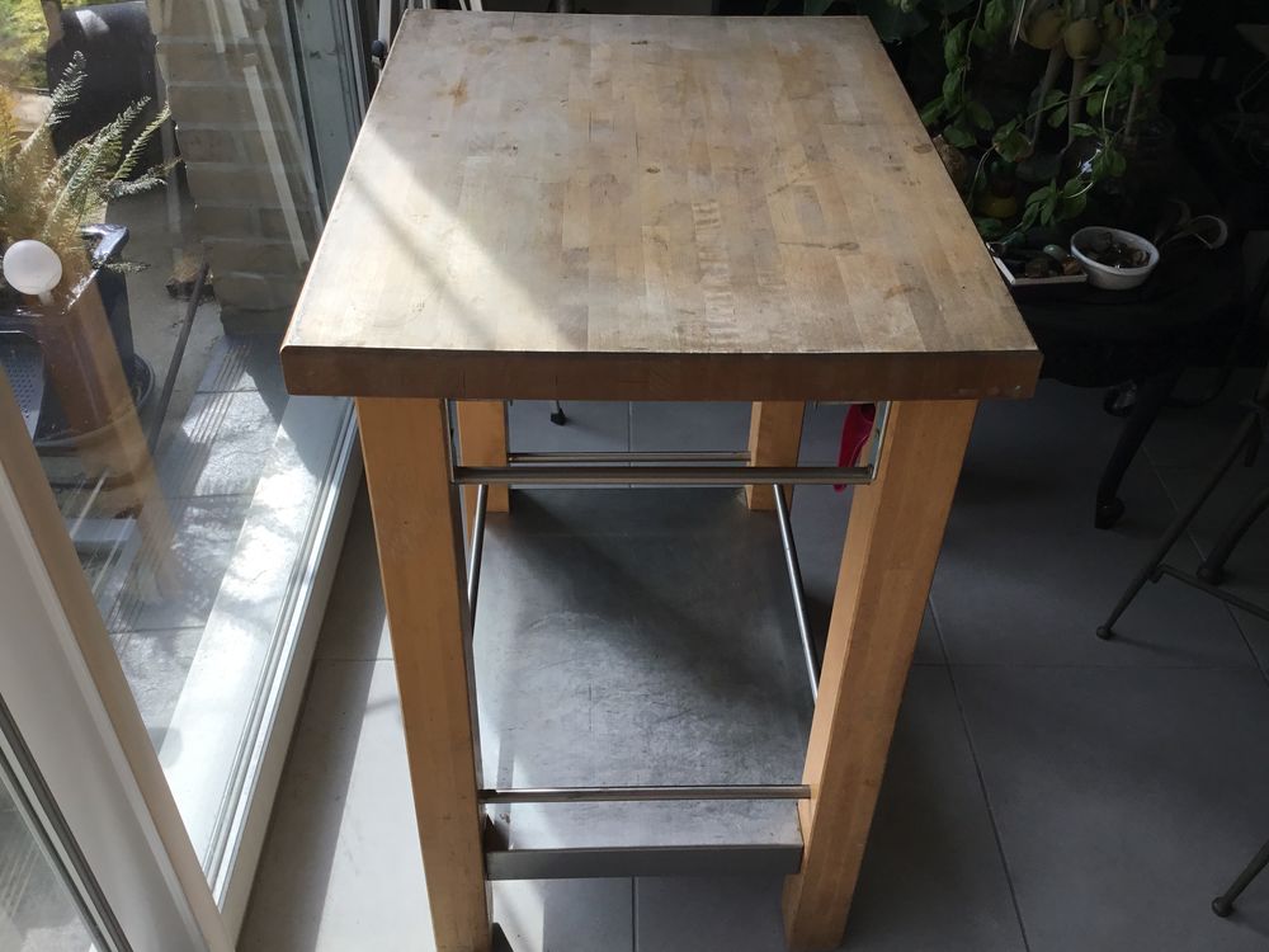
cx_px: 634
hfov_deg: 58.4
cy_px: 476
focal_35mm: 31
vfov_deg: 45.4
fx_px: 1136
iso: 25
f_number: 2.4
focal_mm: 3.3
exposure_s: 1/497
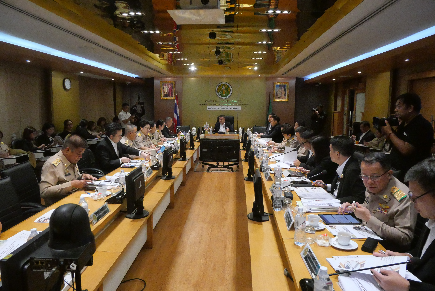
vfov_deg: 53.2
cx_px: 218
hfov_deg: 73.7
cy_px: 146
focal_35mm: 24
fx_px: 290
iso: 6400
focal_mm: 12
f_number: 5.6
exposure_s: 1/320
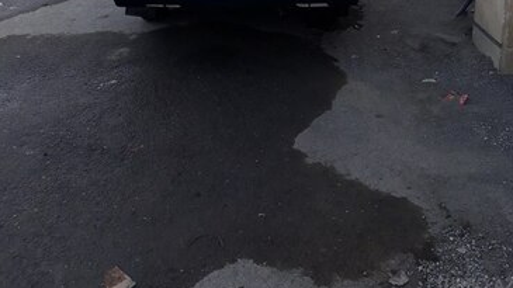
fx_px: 544
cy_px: -45
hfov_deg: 50.5
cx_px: 259
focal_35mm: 40
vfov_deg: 26.8
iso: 40
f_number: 1.9
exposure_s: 1/266
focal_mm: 3.6
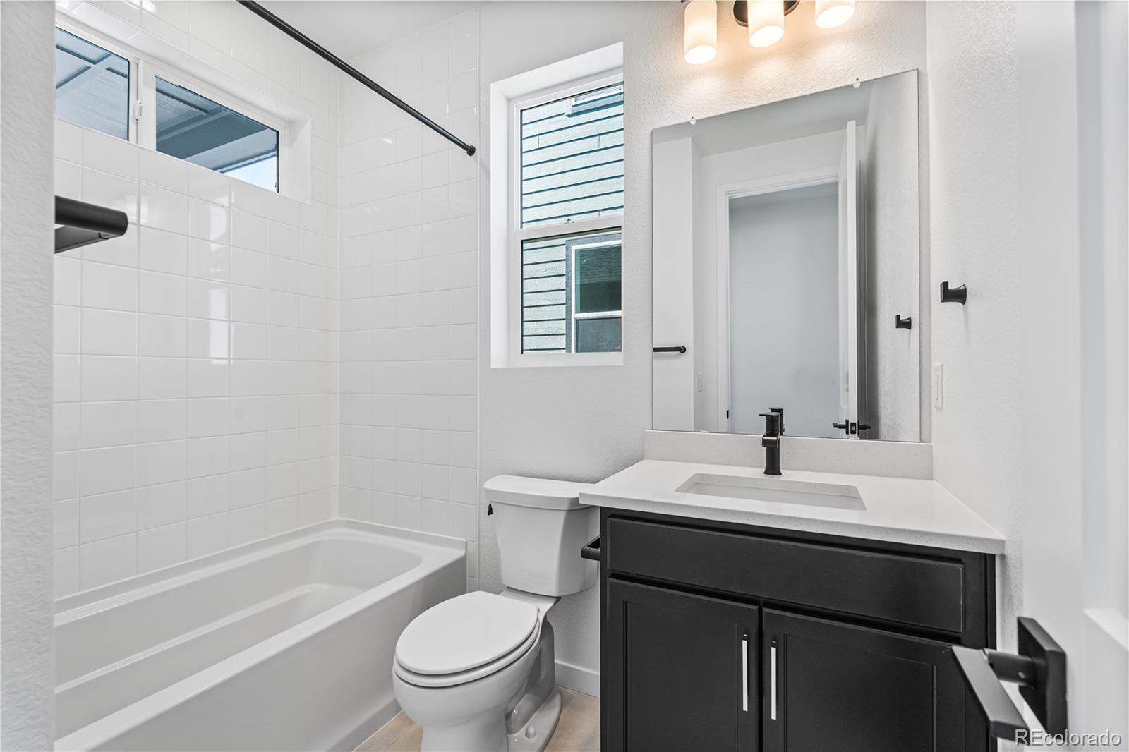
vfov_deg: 73.7
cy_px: 376
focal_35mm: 16
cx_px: 564
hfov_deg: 96.7
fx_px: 502
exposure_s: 1/25
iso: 400
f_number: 8
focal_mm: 16
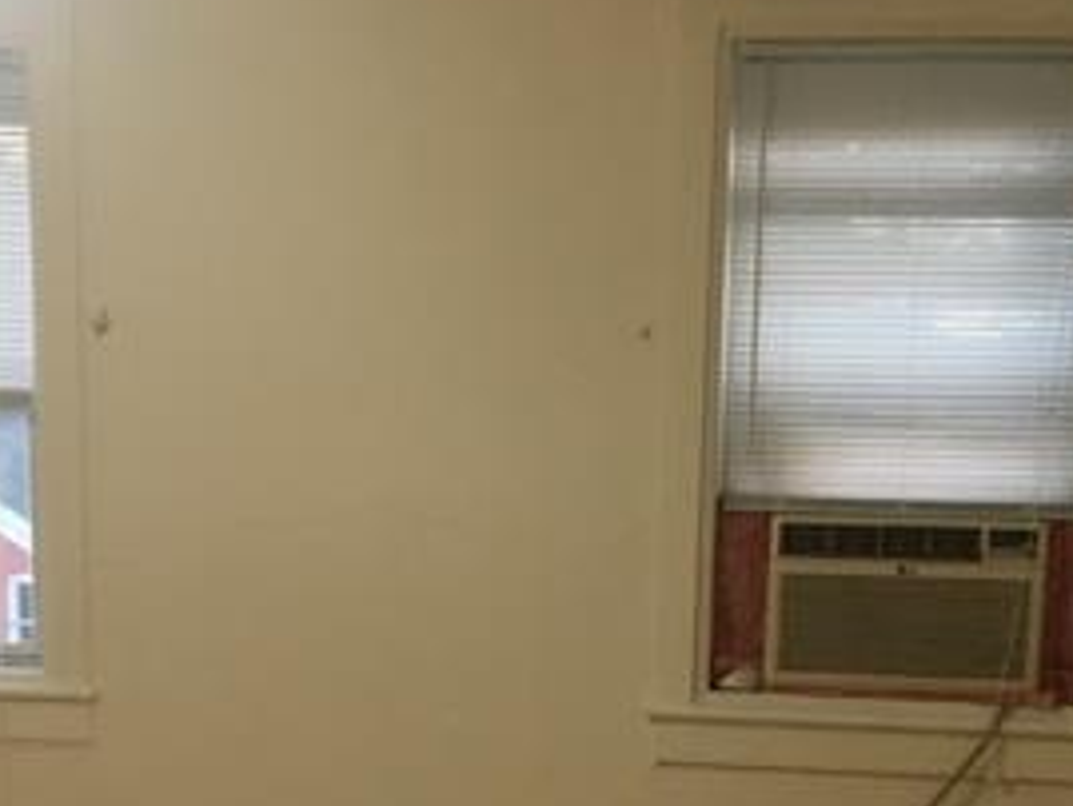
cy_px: 830
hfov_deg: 28.1
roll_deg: -0.7
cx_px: 554
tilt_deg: -8.0
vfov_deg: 20.6
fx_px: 2140
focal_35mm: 69
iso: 100
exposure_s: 1/30
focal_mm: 4.15
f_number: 2.2
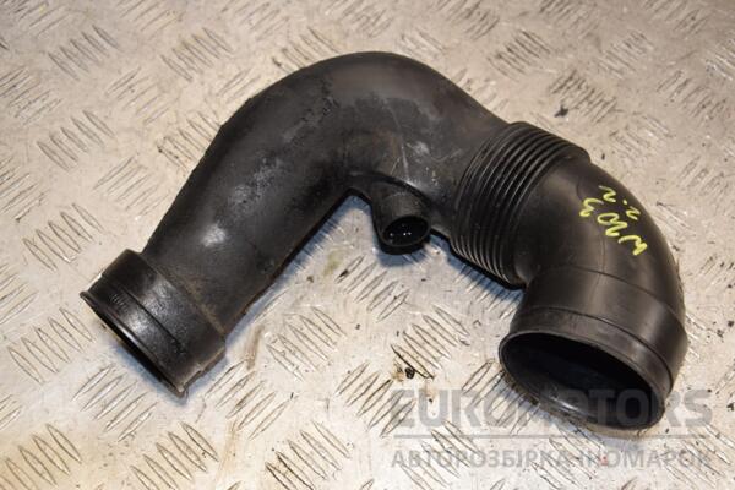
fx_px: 1164
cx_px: 368
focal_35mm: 57
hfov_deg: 35.1
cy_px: 245
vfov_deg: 23.8
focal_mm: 38
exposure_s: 1/200
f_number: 5.6
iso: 800
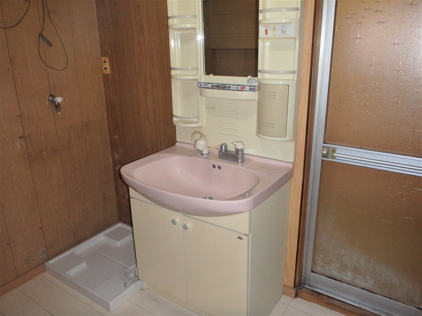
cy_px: 158
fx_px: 341
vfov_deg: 49.7
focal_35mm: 28
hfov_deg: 63.4
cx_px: 211
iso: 400
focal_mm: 5
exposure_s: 1/30
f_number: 3.9
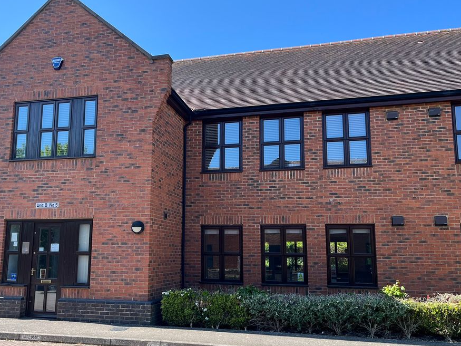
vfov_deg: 42.9
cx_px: 192
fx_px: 439
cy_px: 181
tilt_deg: +8.1
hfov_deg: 55.1
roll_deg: -1.2
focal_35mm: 33
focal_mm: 5.1
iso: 50
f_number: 1.6
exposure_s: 1/845
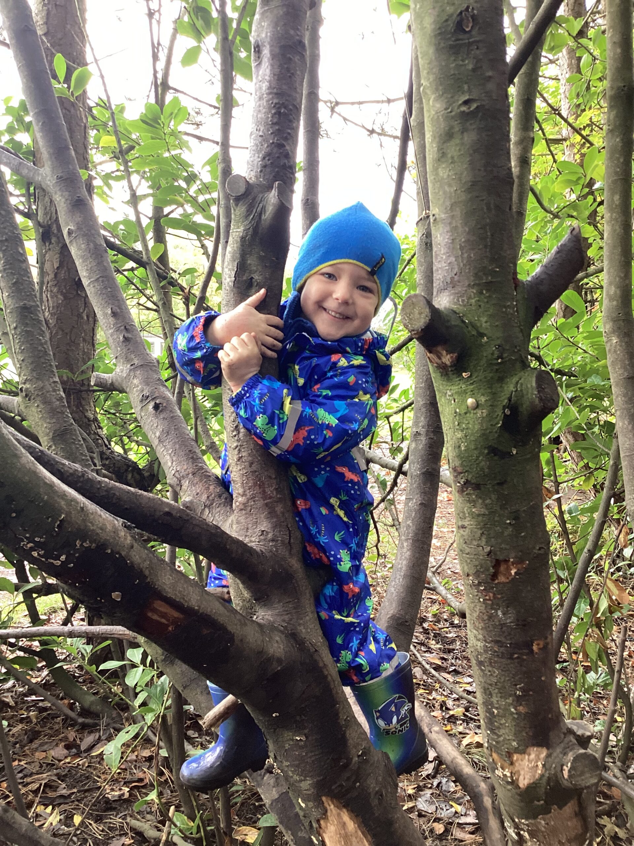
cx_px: 317
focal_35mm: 31
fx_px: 757
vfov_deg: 58.4
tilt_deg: -6.0
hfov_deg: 45.4
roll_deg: -1.6
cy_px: 423
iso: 125
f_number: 2.4
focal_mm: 3.3
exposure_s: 1/50
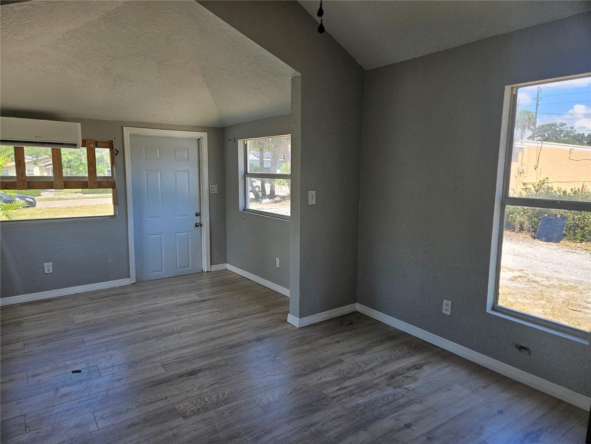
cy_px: 222
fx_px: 393
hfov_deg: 73.9
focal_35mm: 23
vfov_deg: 58.9
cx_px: 296
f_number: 1.8
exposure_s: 1/209
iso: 25
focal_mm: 5.4
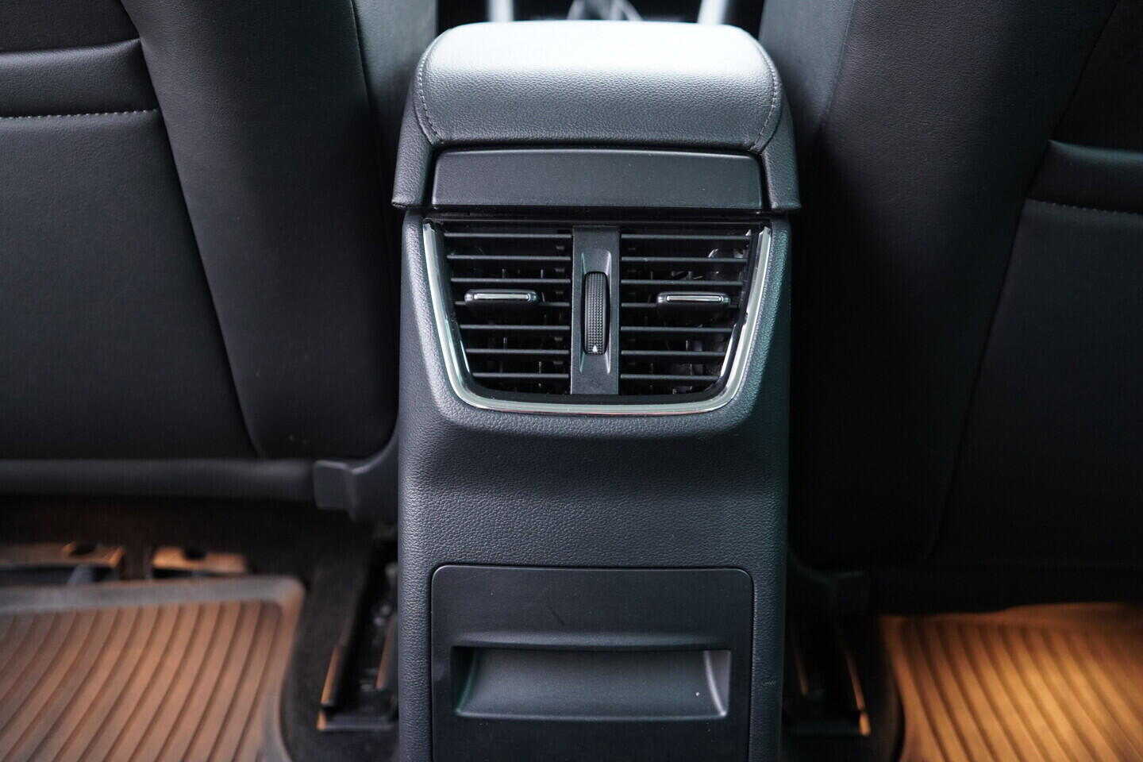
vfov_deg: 36.9
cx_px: 572
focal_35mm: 36
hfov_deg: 53.1
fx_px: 1143
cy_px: 381
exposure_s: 1/40
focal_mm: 24
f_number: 2.8
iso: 1000
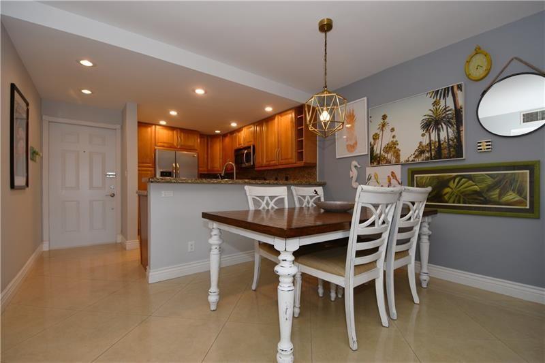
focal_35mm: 15
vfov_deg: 77.3
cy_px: 182
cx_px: 272
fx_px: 227
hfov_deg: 100.4
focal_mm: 10
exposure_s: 1/60
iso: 200
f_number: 5
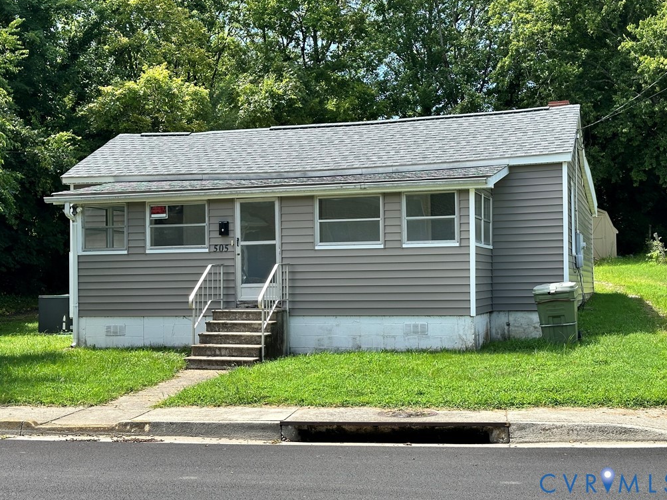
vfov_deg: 29.7
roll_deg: +0.4
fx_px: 944
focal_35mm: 49
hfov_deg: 38.9
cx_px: 335
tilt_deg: +0.8
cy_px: 246
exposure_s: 1/1751
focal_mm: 6.86
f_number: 1.78
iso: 64
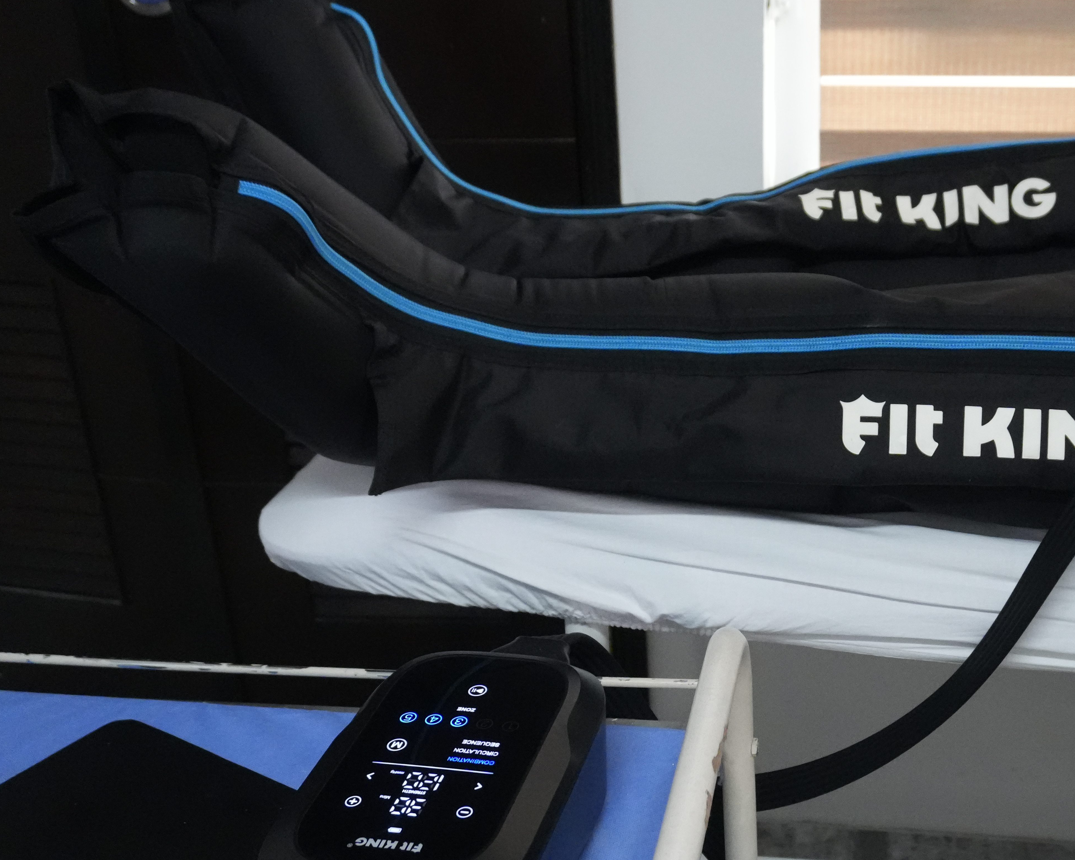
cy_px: 491
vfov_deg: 33.4
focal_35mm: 45
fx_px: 1432
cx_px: 768
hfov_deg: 40.3
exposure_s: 1/160
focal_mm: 20
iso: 5000
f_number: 4
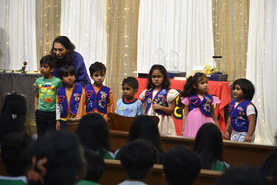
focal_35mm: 120
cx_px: 138
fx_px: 924
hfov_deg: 17.1
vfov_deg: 11.4
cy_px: 92
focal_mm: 120
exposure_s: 1/60
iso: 450
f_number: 4
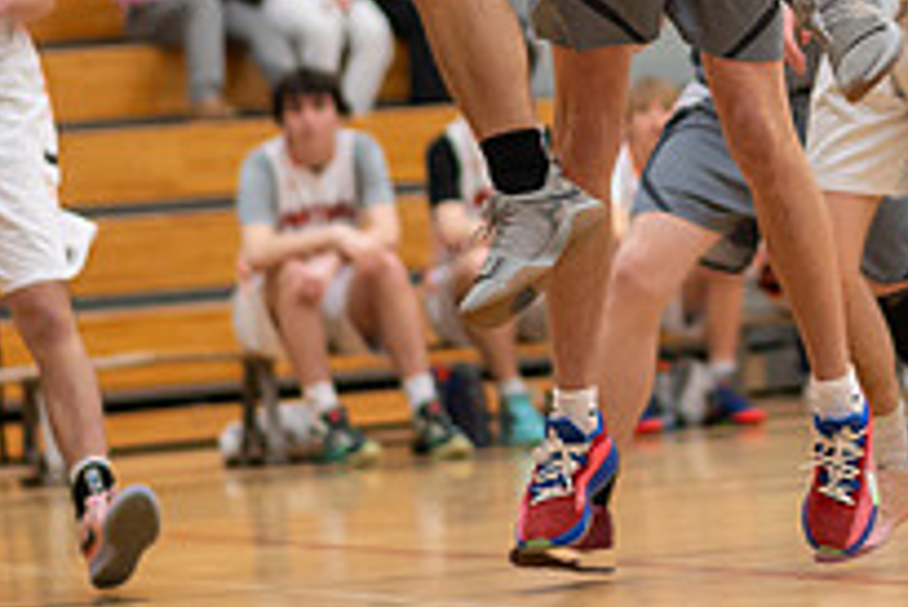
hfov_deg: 7.4
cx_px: 945
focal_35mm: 276
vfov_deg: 5.0
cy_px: -33
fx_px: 6966
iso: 2500
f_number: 1.8
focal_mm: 85
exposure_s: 1/1000
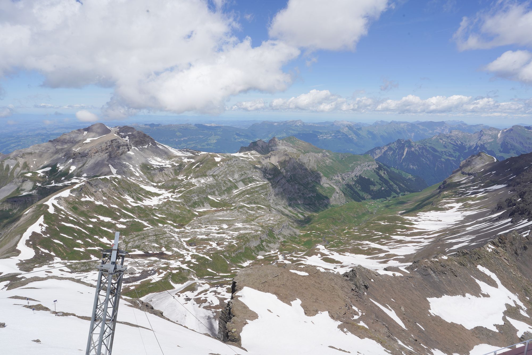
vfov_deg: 53.1
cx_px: 266
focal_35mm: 24
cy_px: 178
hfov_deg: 73.7
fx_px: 355
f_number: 18
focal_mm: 24
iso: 100
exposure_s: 1/100
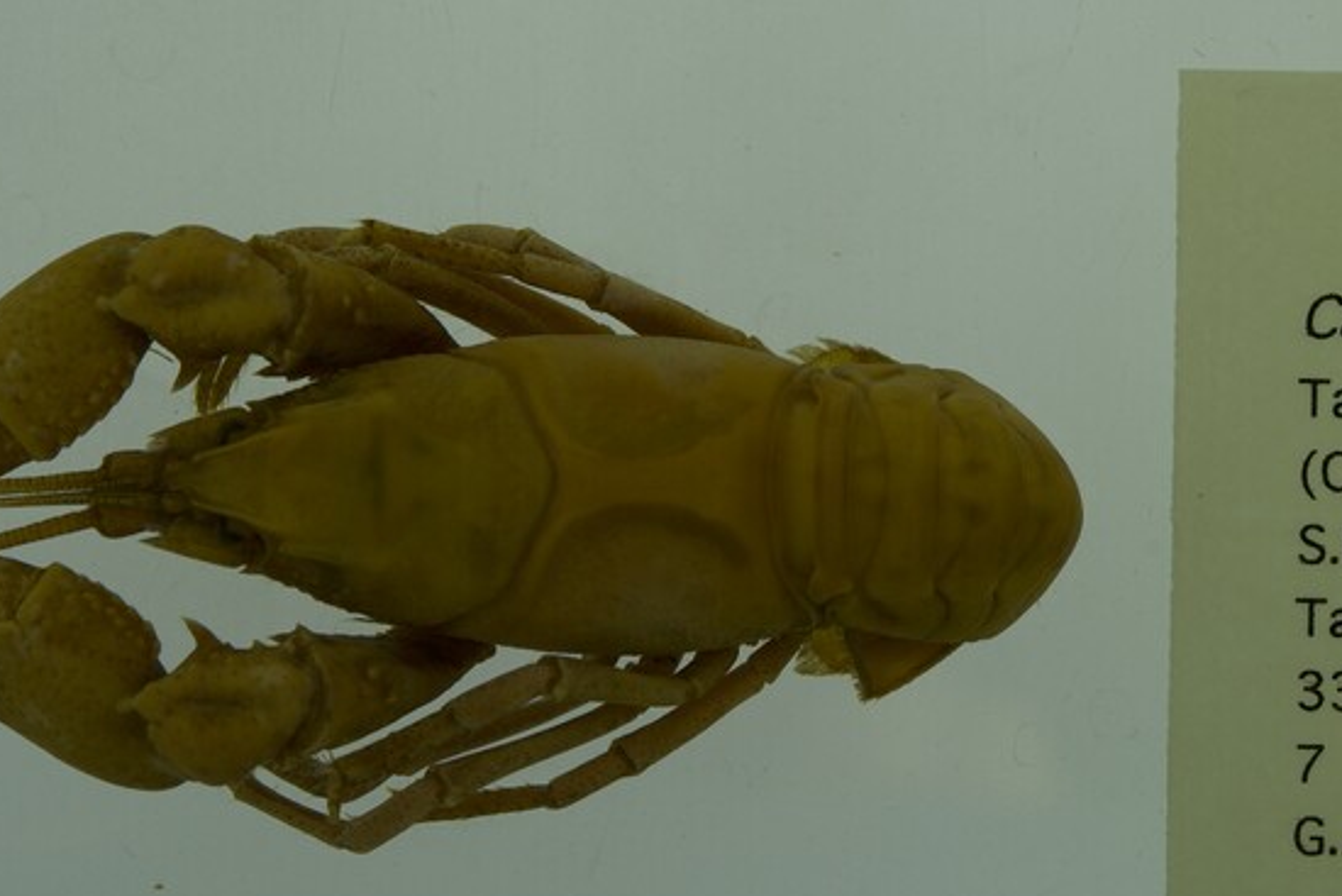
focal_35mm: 131
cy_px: 270
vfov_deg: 10.5
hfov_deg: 15.5
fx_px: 4884
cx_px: 1135
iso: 100
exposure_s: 1/160
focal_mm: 60
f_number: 10
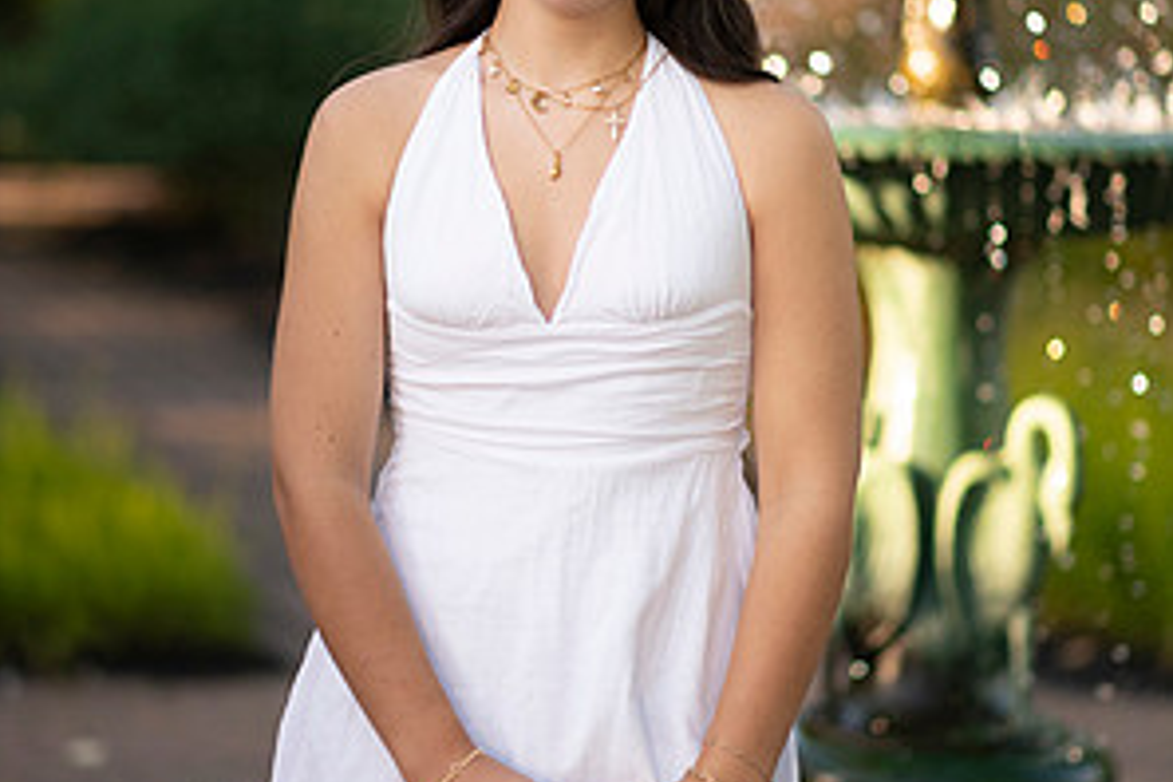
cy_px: 276
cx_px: 588
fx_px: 4203
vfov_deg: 10.6
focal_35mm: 129
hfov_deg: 15.9
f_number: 1.8
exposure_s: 1/3200
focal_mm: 85
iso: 500
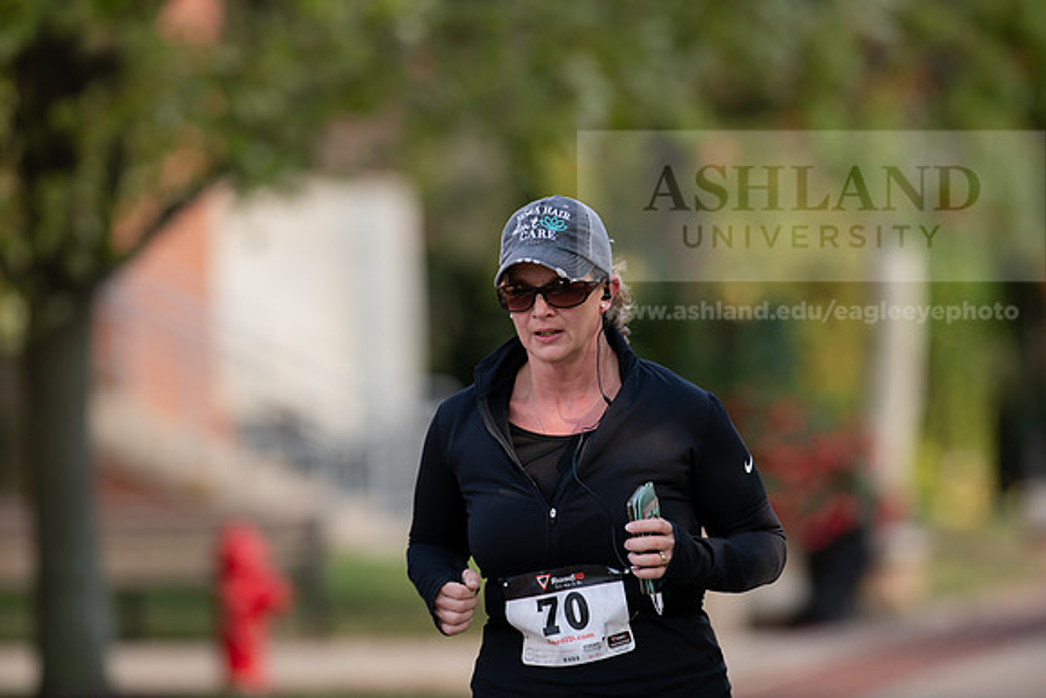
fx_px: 8718
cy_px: 349
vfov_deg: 4.6
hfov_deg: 6.9
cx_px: 523
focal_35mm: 300
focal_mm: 300
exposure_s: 1/500
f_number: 4
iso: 200
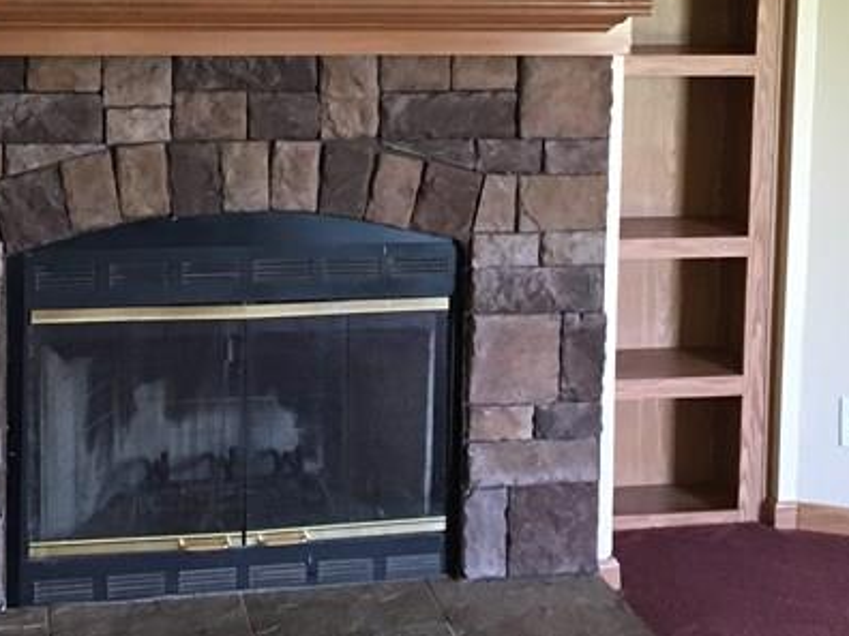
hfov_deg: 26.0
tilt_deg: -5.8
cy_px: 103
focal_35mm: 75
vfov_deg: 19.4
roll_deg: -1.2
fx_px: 1839
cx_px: 452
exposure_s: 1/30
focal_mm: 4.15
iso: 200
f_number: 2.2
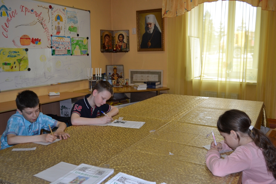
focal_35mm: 33
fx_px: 253
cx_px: 138
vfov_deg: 40.0
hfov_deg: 57.2
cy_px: 92
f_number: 4
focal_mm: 22
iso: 360
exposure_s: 1/125
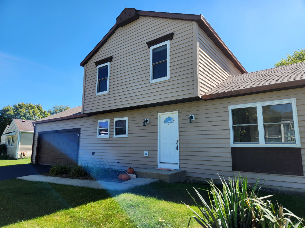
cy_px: 114
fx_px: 203
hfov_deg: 73.9
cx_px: 152
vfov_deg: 58.9
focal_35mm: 23
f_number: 1.8
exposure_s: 1/717
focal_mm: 5.4
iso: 20
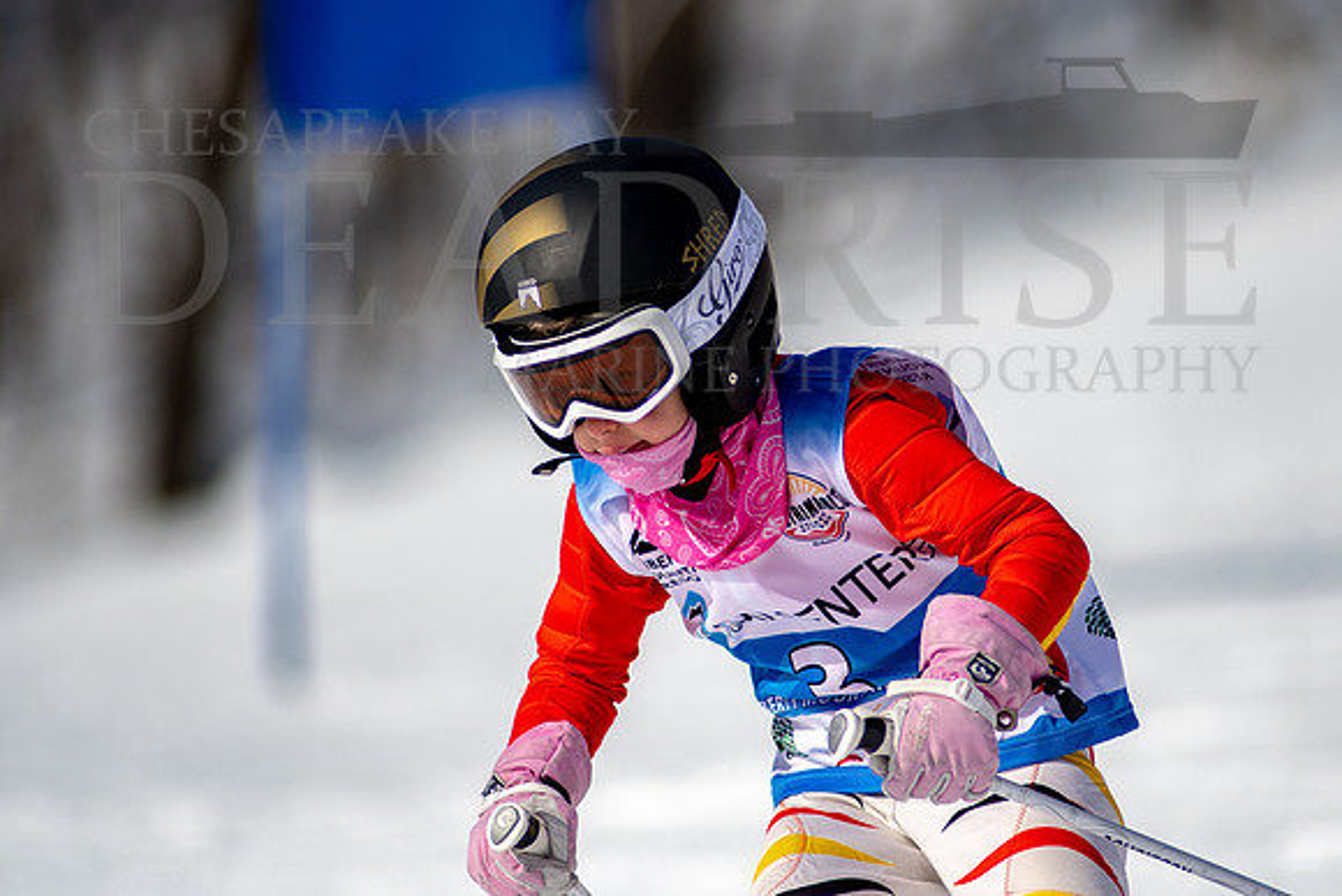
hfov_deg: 3.9
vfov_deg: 2.6
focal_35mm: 523
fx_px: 19516
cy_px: 375
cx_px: 780
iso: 100
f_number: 2.8
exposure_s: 1/6400
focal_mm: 300
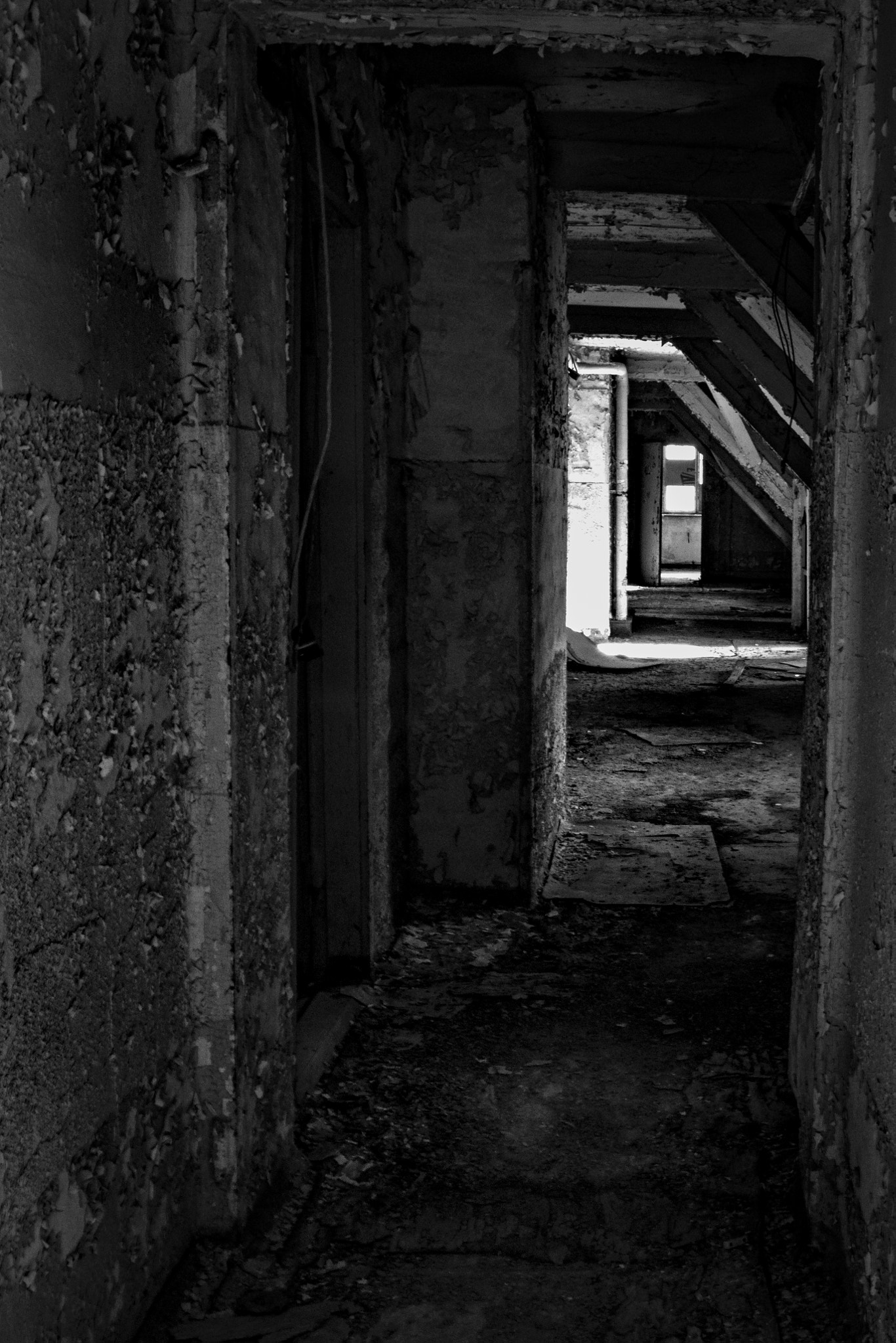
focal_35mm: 39
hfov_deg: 34.2
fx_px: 1455
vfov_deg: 49.5
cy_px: 672
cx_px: 448
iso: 500
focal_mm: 26
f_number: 22
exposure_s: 1
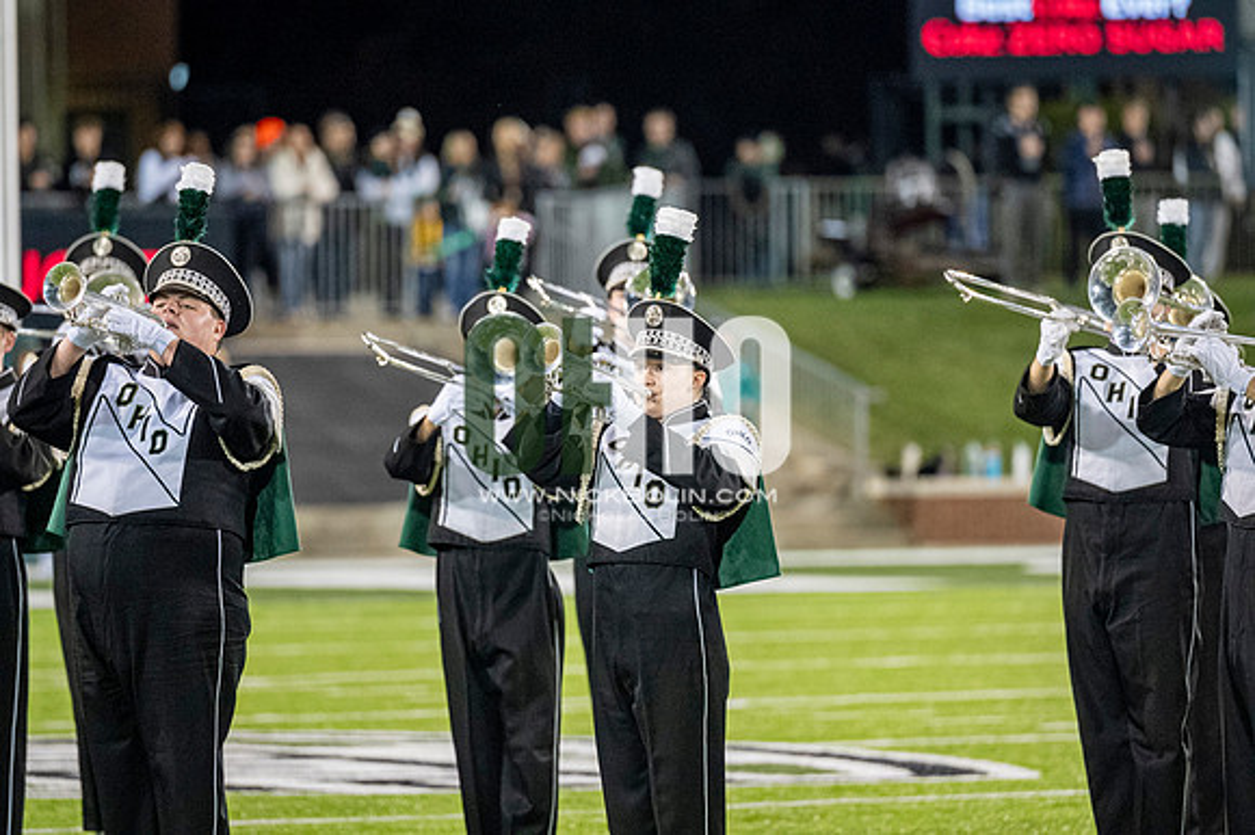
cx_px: 628
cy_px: 418
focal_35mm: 300
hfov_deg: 6.9
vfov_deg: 4.6
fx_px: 10452
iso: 1000
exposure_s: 1/500
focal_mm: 200
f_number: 2.8
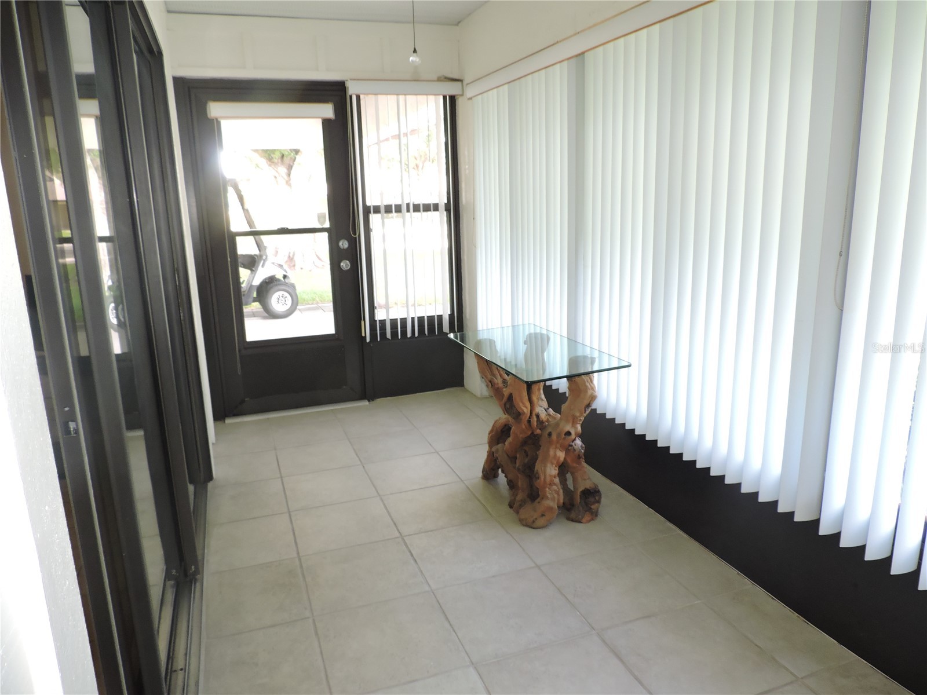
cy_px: 348
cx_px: 464
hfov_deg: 71.6
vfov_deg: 56.8
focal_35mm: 24
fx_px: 643
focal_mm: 4.3
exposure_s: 1/40
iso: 280
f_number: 3
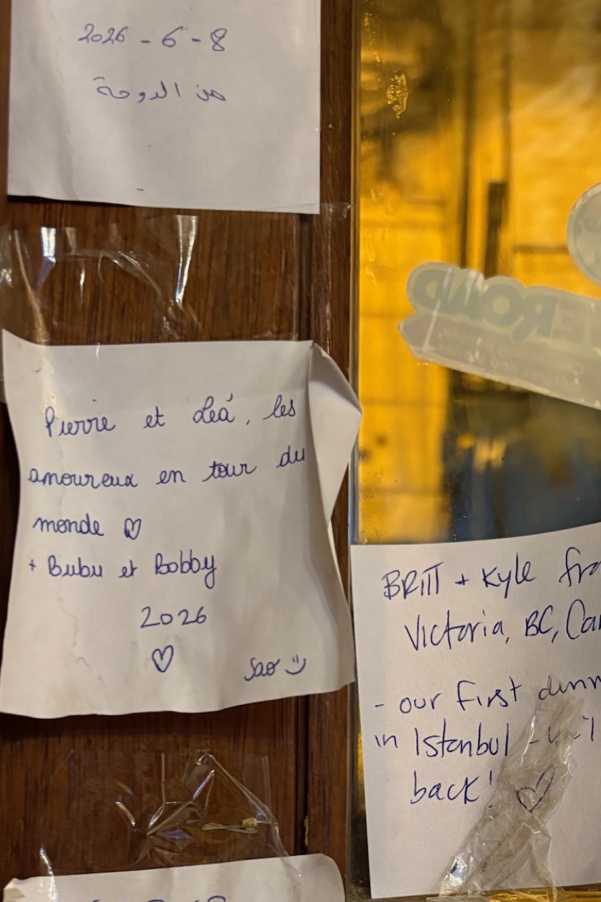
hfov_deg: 30.6
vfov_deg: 43.5
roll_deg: -0.2
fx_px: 1077
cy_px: 713
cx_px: 463
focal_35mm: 43
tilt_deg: +3.2
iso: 320
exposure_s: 1/50
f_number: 1.6
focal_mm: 5.96
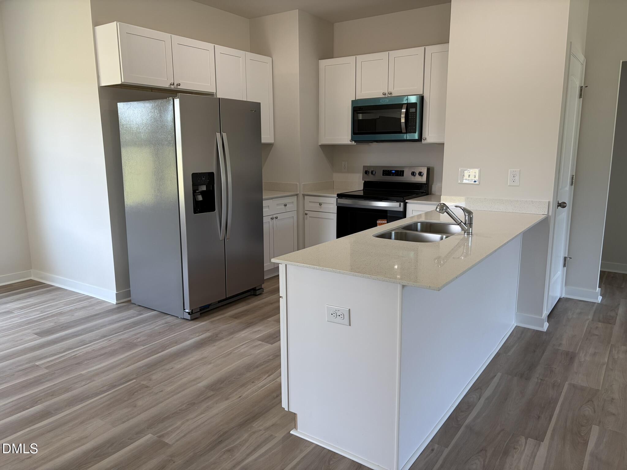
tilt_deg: -9.5
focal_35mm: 26
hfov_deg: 67.3
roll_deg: +1.0
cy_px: 235
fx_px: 471
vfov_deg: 53.1
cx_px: 314
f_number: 1.6
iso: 80
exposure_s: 1/120
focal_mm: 5.96
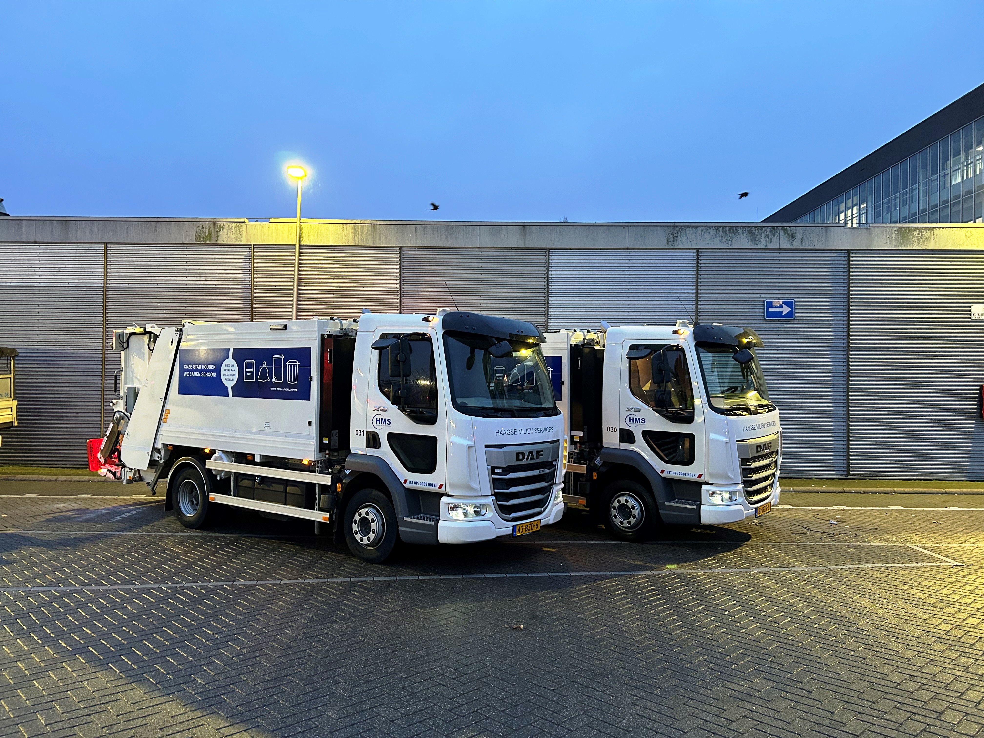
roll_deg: +0.3
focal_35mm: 26
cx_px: 492
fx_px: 739
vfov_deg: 53.1
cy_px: 369
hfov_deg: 67.3
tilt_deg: -0.4
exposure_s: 1/36
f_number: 1.5
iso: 500
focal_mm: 5.7
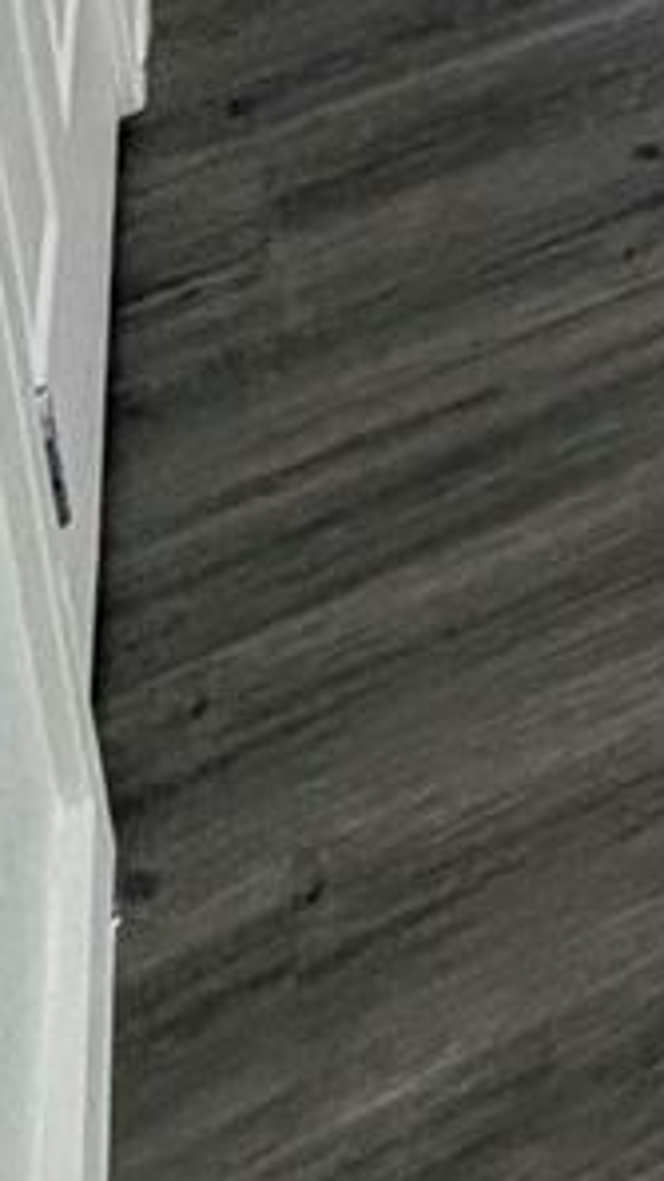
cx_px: 1702
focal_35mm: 79
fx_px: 2473
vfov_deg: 18.3
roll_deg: +1.4
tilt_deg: -10.0
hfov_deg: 11.8
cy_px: -1157
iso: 250
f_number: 2.2
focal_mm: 2.22
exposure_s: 1/120
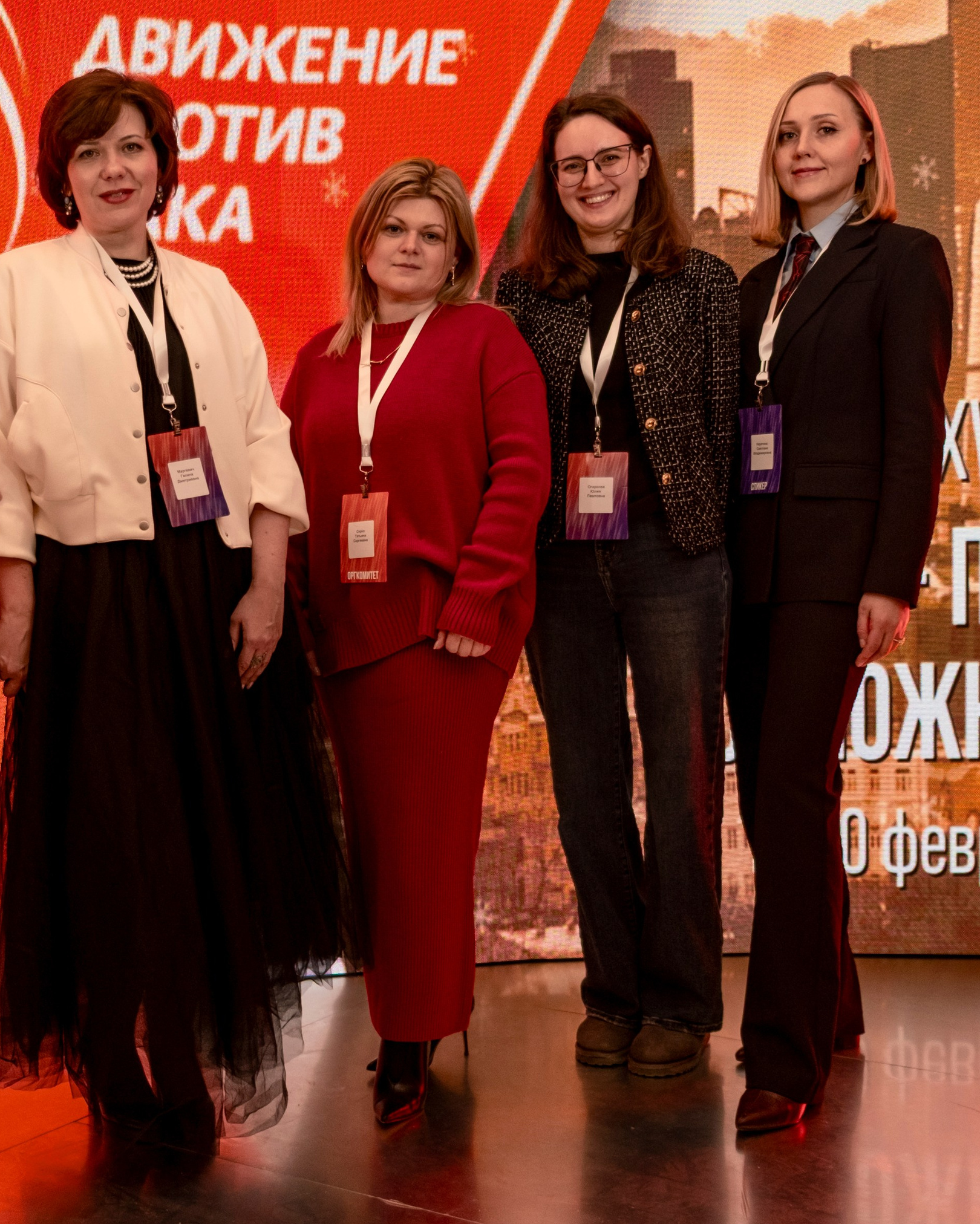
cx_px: 281
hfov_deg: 30.5
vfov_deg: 38.0
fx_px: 1776
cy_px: 635
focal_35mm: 49
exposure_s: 1/160
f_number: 2.8
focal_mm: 19.6
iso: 250
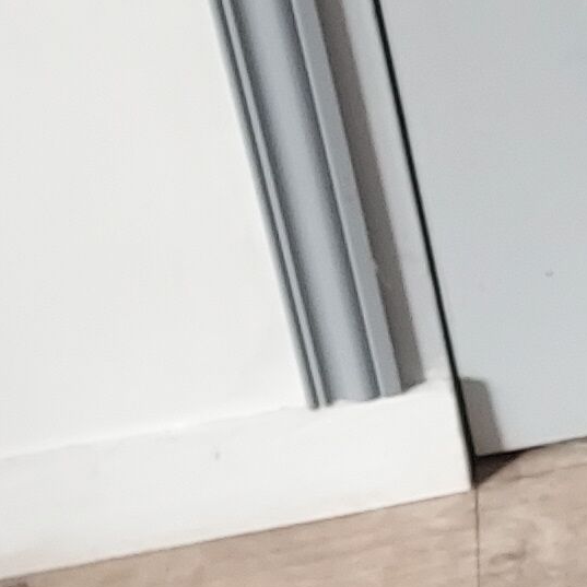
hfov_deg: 10.0
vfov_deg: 10.9
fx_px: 3031
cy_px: -89
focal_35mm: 158
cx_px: 1306
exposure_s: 1/50
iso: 125
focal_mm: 4.6
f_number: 1.8
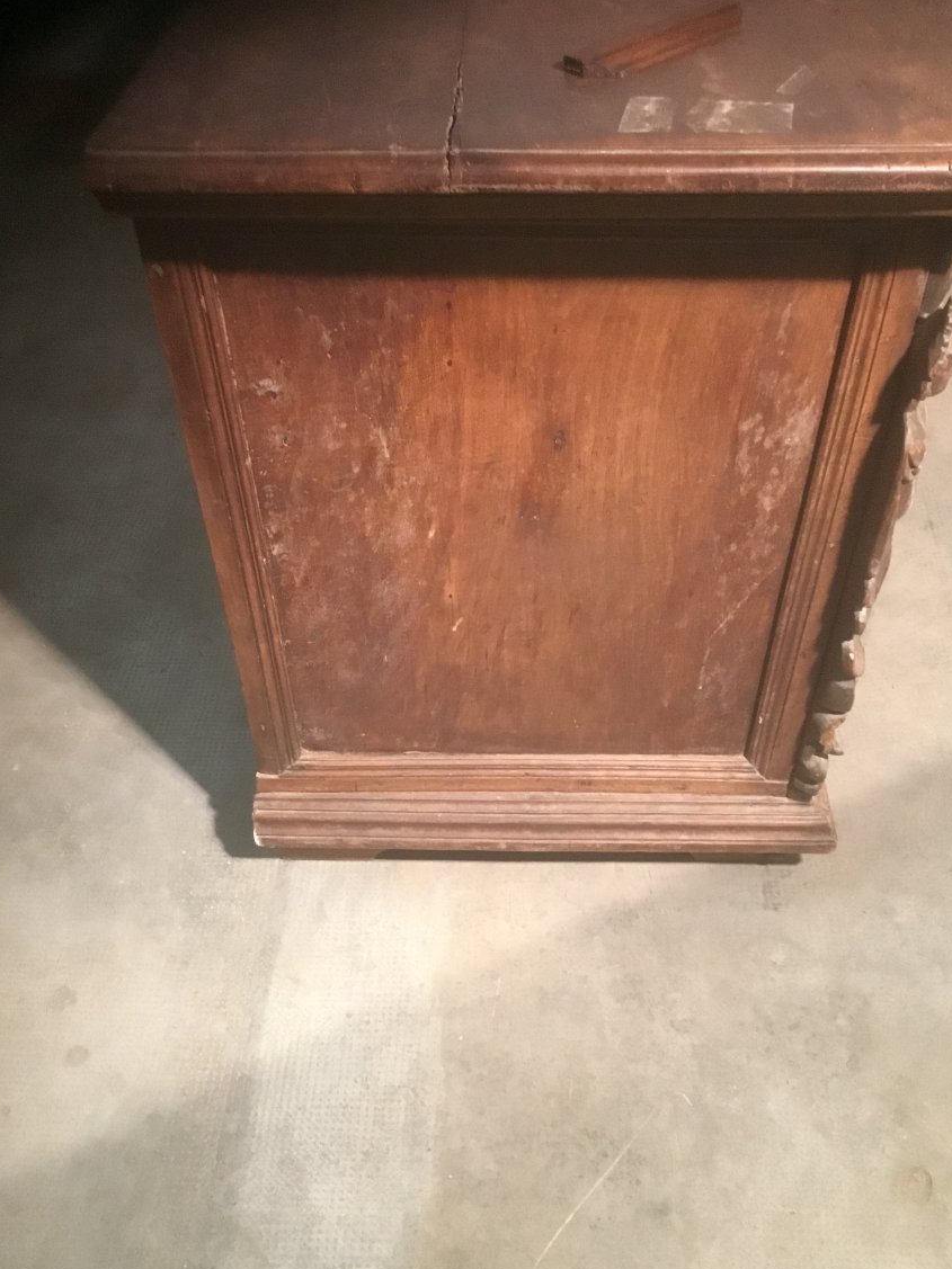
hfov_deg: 42.9
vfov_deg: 55.3
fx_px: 1210
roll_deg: +0.3
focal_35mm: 33
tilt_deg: -44.7
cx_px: 489
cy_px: 654
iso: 250
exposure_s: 1/17
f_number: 2.4
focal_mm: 3.3
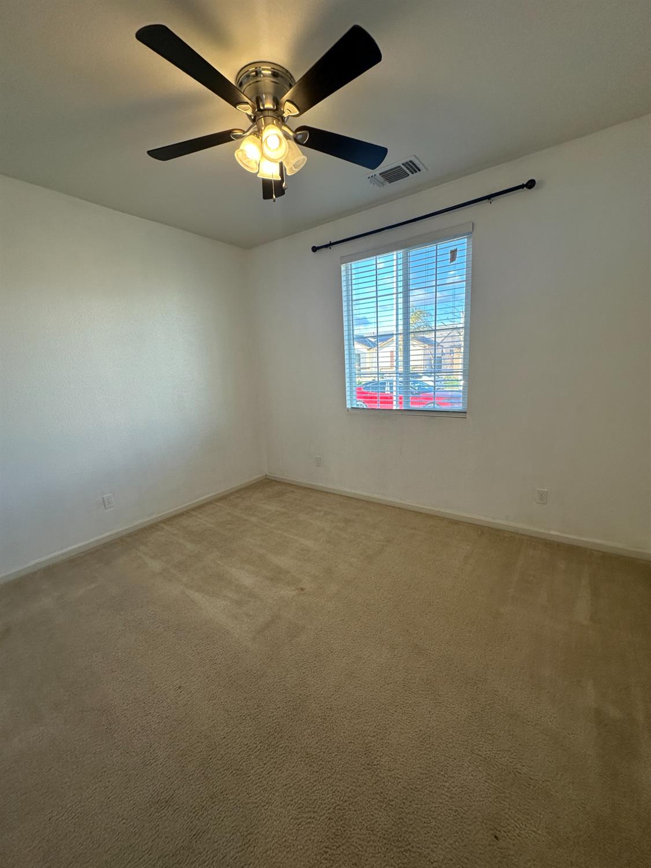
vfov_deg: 102.1
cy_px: 434
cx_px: 326
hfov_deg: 85.7
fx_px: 351
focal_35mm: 14
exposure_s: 1/120
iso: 80
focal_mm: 2.22
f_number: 2.2
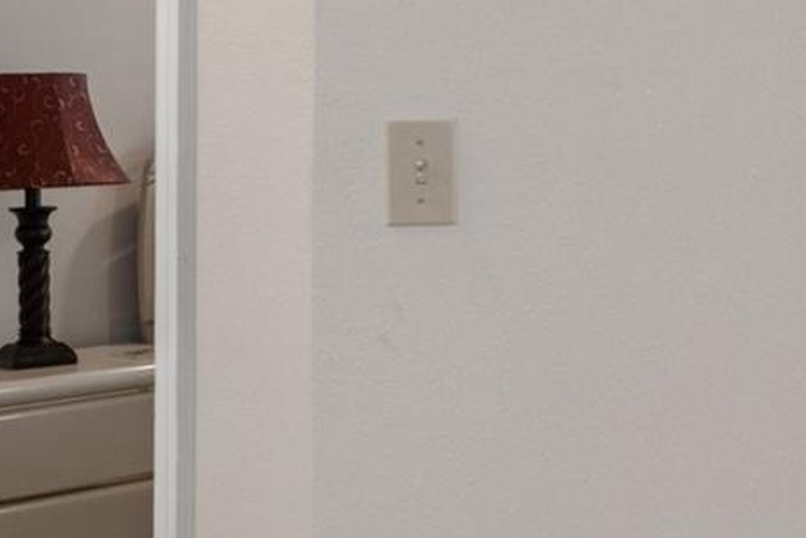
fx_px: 1764
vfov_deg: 17.2
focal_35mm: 79
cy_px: 131
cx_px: 1159
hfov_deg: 22.0
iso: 320
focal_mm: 15
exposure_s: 1/5
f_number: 8
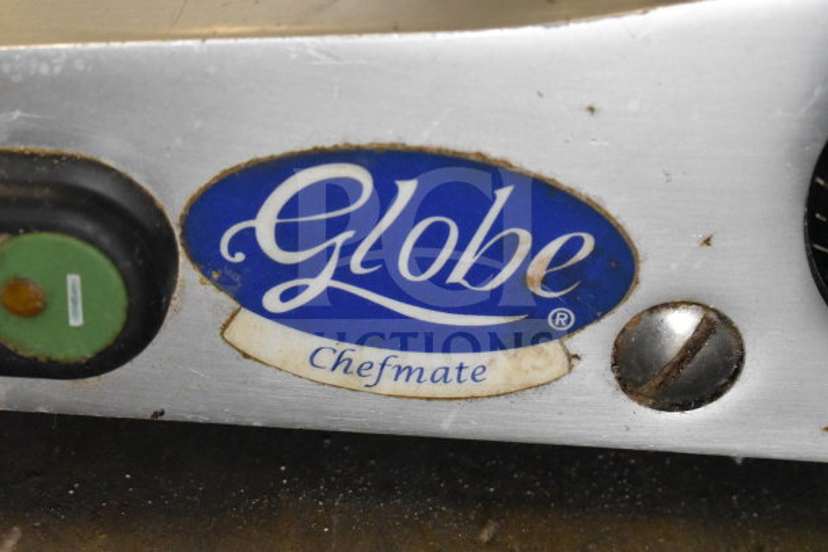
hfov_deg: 24.6
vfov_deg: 16.6
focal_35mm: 82
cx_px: 414
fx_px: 1898
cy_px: 276
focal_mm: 55
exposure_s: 1/160
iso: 6400
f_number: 7.1
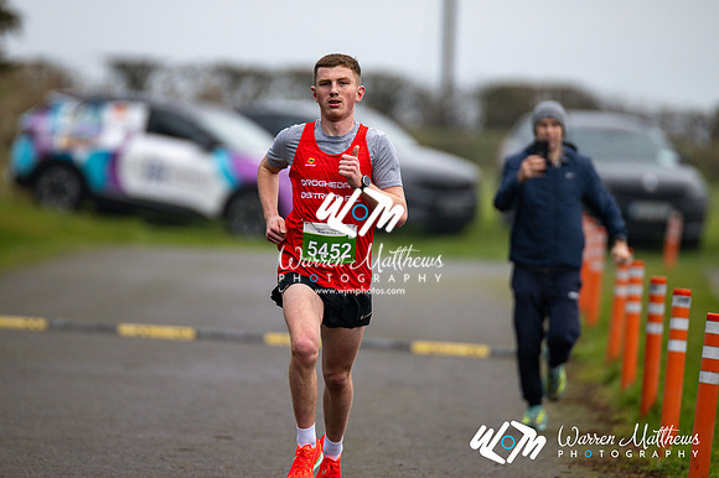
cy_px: 239
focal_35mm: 450
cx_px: 360
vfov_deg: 3.1
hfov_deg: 4.6
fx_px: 8982
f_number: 2.8
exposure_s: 1/1600
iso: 320
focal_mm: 300
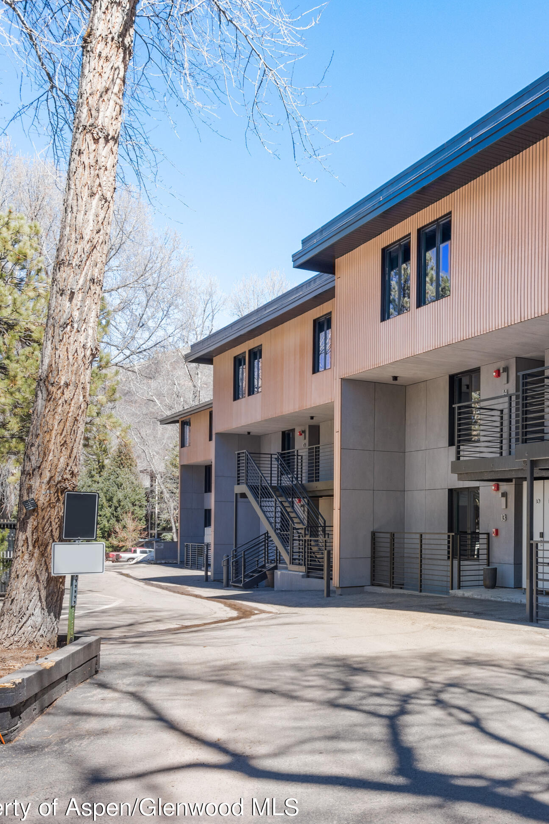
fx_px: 846
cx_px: 496
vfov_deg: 51.9
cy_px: 422
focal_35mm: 37
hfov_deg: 34.0
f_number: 7.1
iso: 250
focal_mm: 24
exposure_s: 1/80
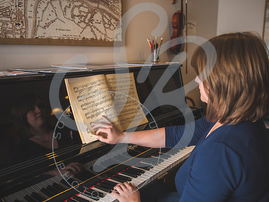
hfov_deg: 53.9
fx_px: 264
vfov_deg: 41.8
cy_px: 108
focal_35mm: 34
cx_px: 144
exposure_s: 1/125
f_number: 2.8
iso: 100
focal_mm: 29
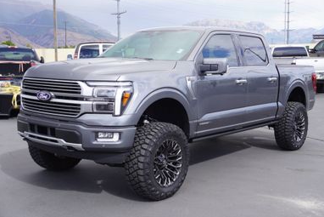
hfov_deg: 43.1
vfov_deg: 29.6
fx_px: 410
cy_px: 105
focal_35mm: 46
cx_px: 169
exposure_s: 1/125
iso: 100
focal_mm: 29
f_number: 7.1
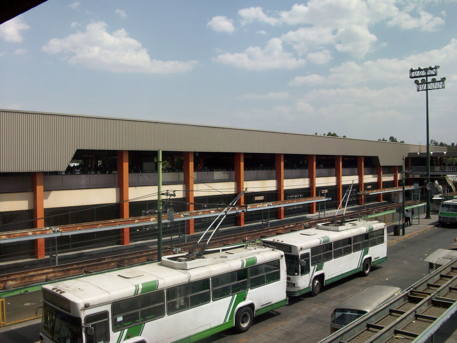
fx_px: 449
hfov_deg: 54.0
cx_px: 228
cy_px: 172
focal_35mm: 34
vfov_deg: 41.8
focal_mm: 5.7
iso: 64
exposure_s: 1/476
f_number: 5.5
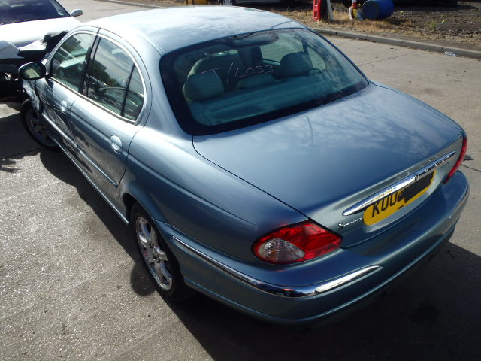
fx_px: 389
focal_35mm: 28
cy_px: 180
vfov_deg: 49.7
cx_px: 240
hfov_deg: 63.4
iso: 125
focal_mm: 5
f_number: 11
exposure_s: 1/125
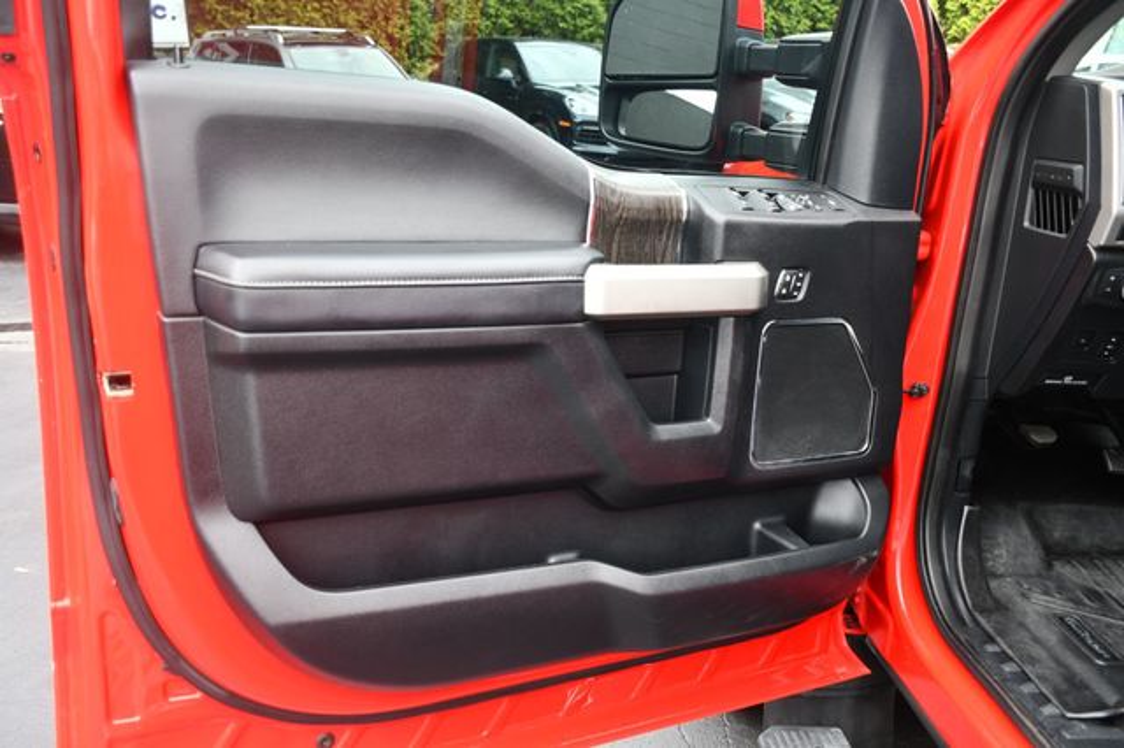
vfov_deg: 43.6
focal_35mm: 30
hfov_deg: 62.0
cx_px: 562
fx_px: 936
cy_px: 374
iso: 400
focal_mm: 20
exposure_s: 1/250
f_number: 4
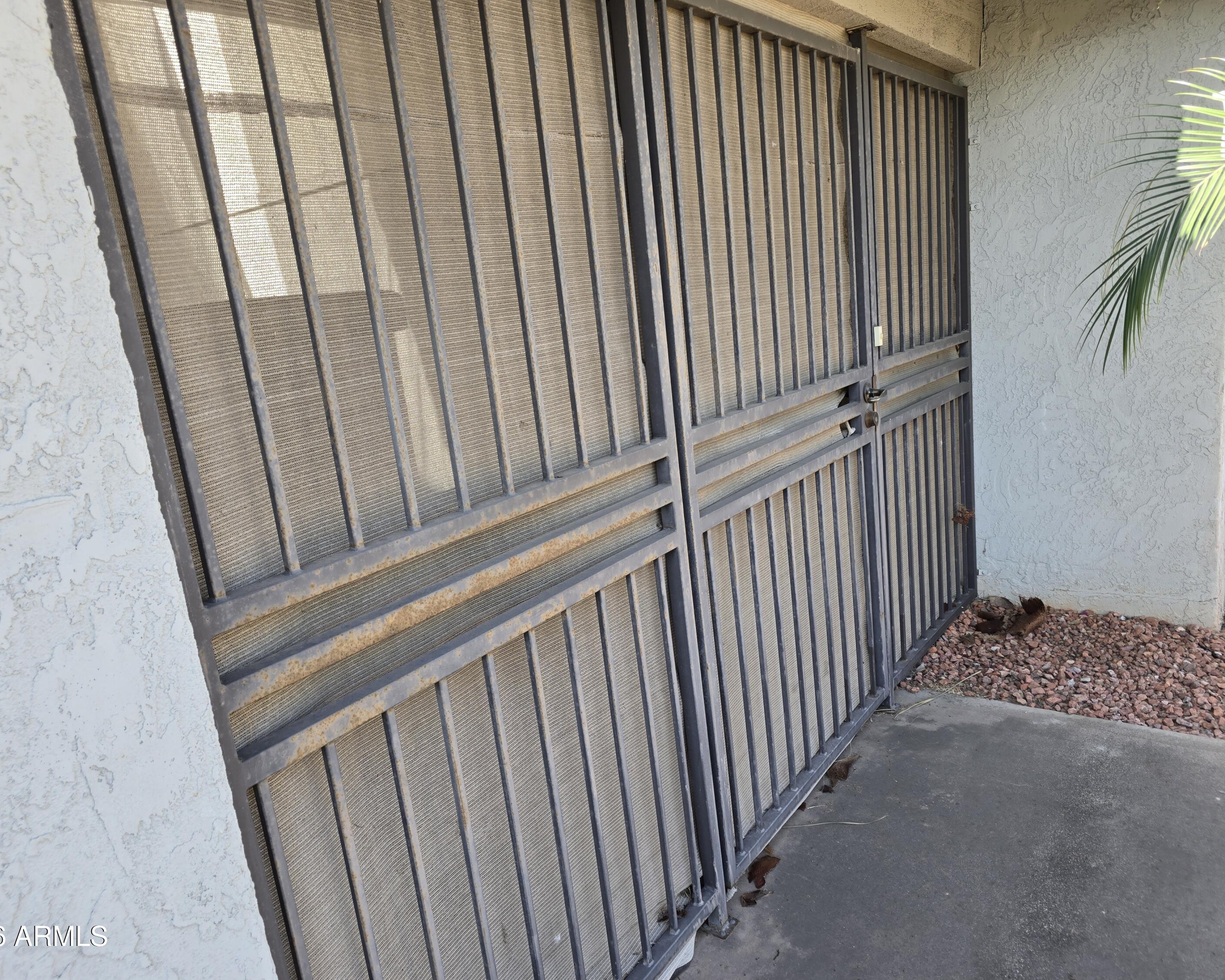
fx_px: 870
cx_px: 598
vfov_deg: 58.8
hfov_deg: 70.3
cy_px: 490
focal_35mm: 24
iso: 25
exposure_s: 1/180
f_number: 1.7
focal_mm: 6.3
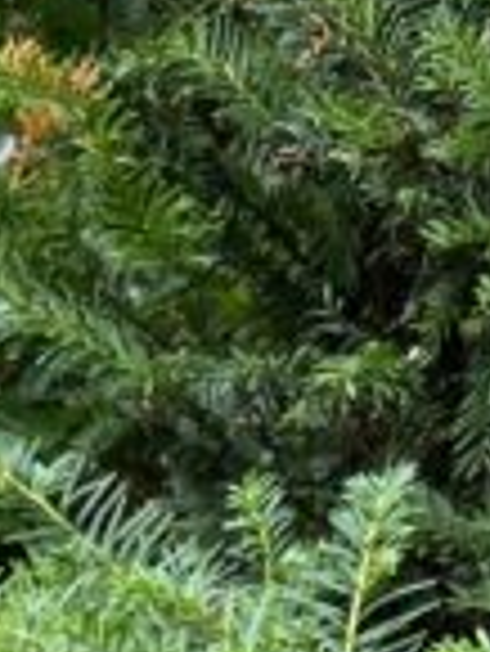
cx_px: -103
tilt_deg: -27.0
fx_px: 3449
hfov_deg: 8.0
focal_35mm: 183
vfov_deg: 8.4
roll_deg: -0.3
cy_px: 2163
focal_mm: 5.7
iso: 40
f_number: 1.5
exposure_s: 1/265
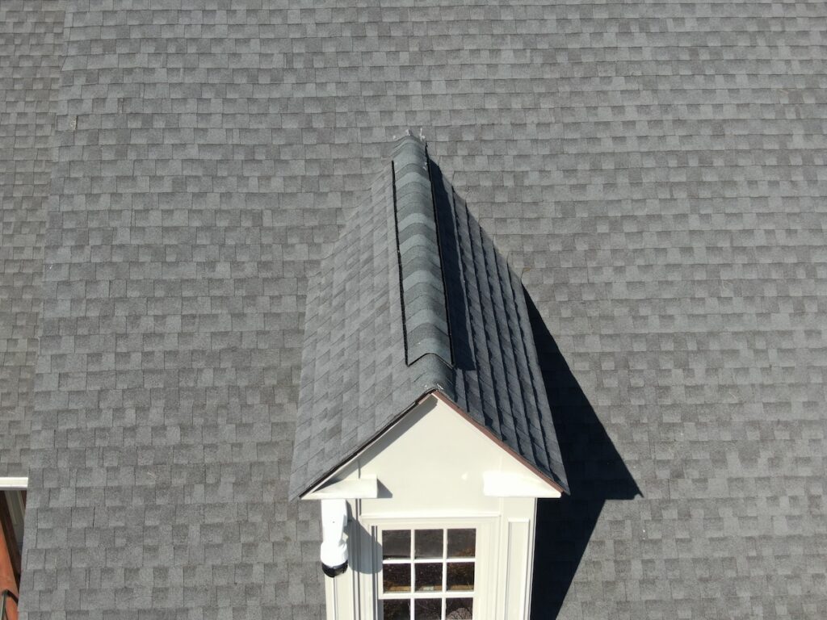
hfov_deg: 39.7
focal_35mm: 48
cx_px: 414
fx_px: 1147
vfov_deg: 30.3
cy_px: 310
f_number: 3.8
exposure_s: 1/400
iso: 100
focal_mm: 8.6
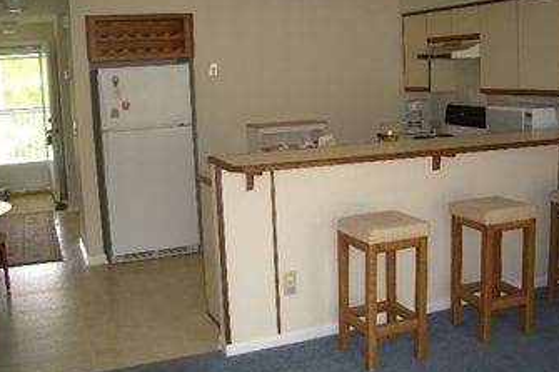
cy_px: 155
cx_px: 290
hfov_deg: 48.5
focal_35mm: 40
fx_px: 621
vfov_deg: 33.3
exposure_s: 1/60
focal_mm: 5.8
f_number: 2.6
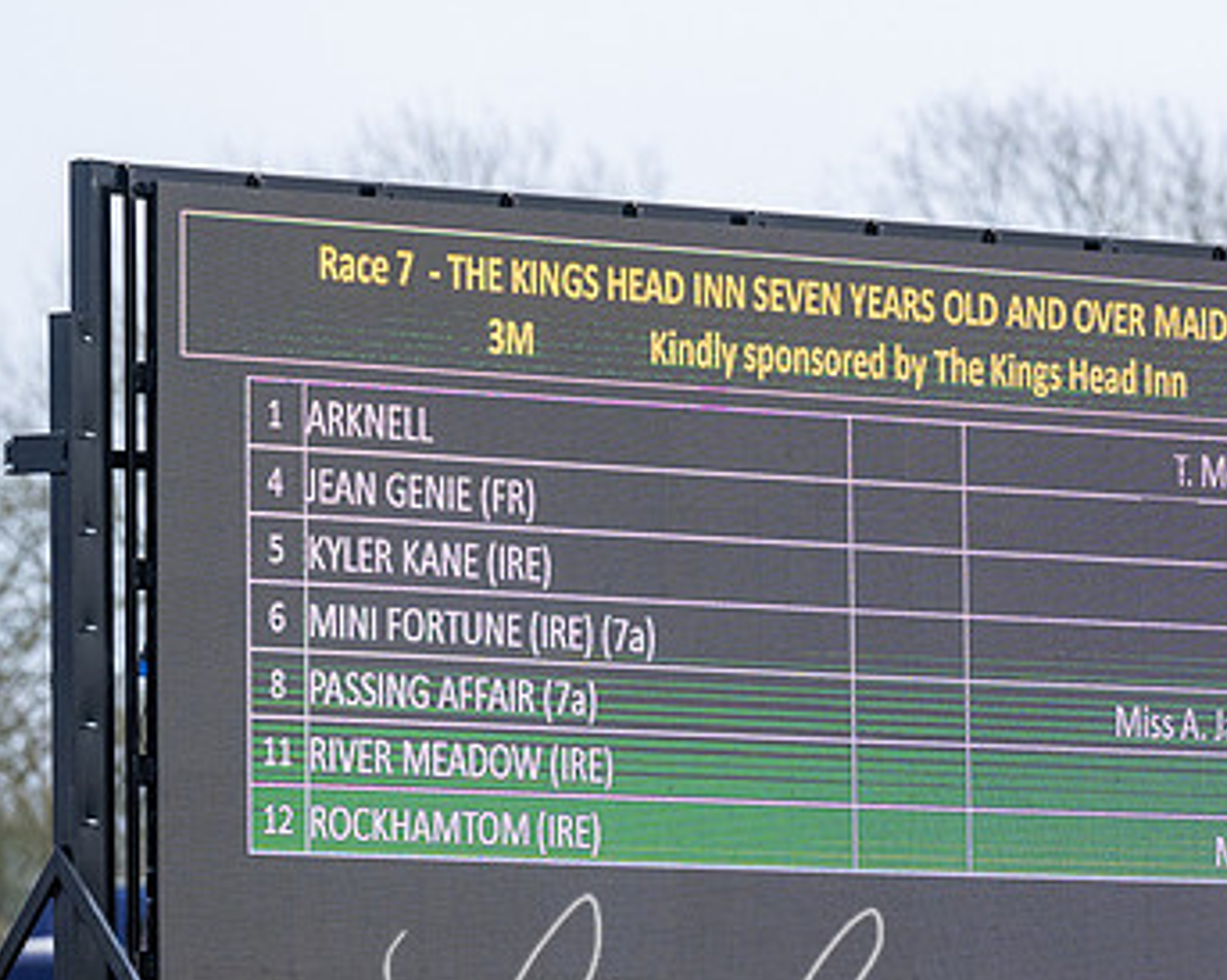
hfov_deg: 4.0
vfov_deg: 3.2
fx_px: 17530
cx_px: 1162
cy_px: 454
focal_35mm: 483
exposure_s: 1/1000
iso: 800
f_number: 4
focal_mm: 200
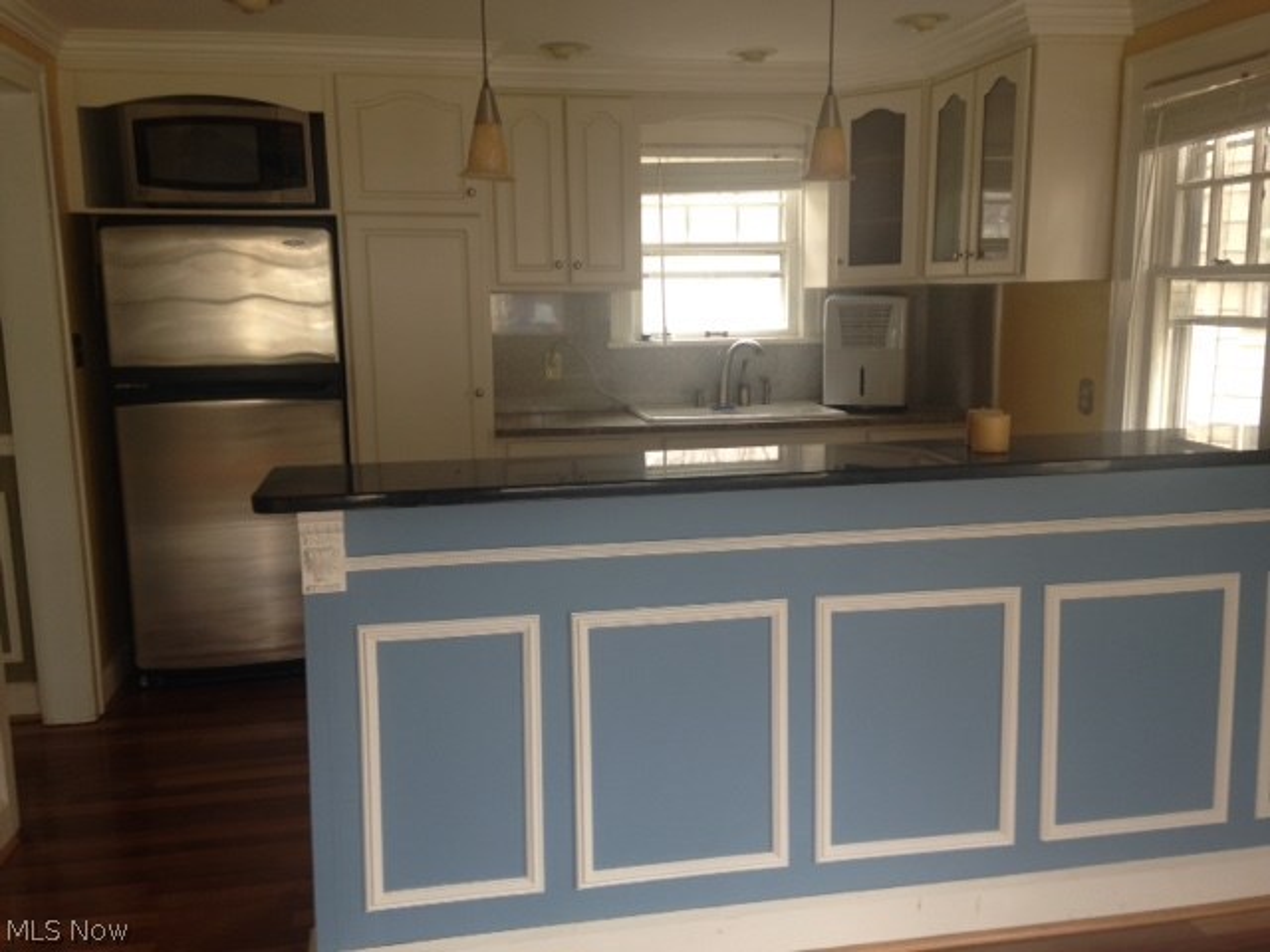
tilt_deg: -8.5
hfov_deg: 55.4
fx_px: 1211
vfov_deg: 42.9
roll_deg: -1.5
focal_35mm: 33
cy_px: 476
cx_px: 635
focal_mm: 4.12
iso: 50
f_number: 2.4
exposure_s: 1/24
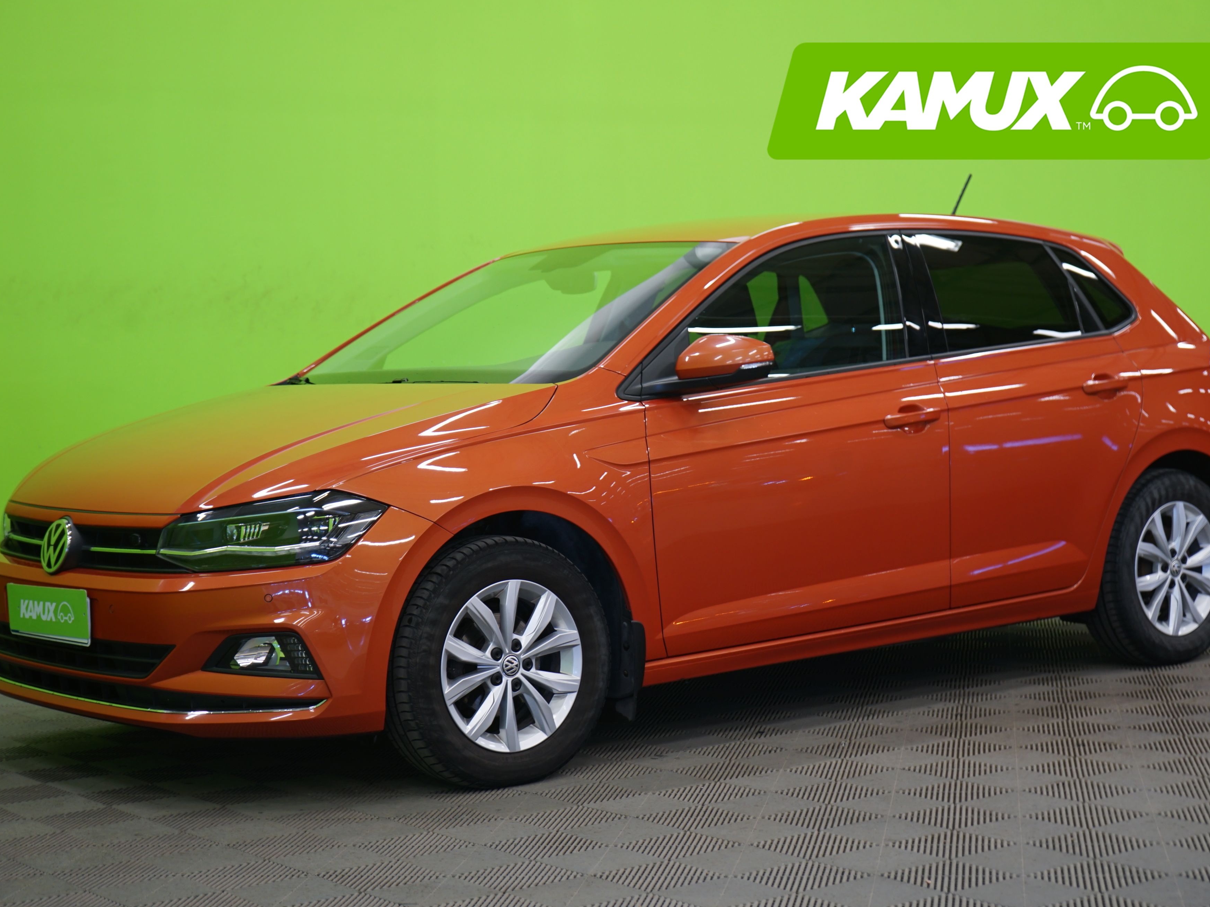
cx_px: 596
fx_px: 2272
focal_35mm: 65
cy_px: 453
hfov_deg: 29.8
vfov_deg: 22.6
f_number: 5
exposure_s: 1/8
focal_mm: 60
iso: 400
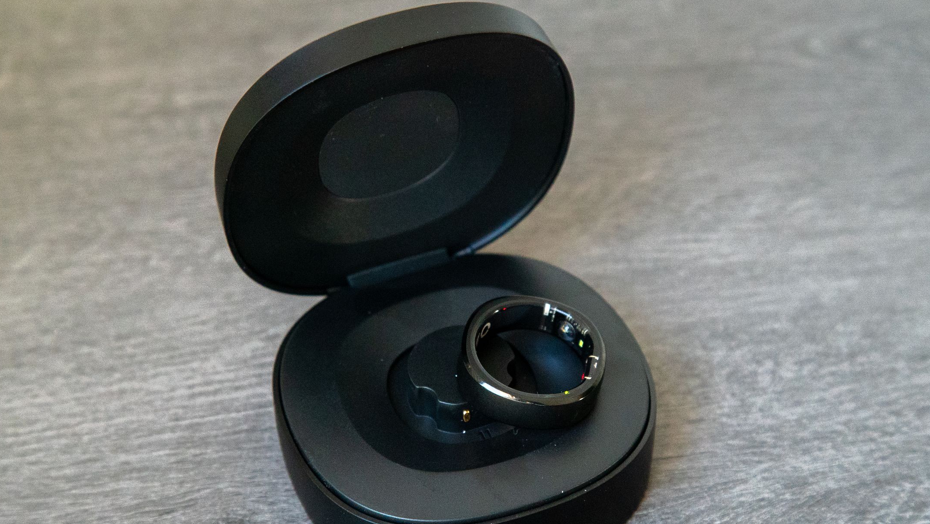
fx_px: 3231
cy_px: 302
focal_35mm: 131
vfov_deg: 9.3
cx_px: 438
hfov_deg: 16.4
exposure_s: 1/125
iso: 8000
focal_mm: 105
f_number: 8
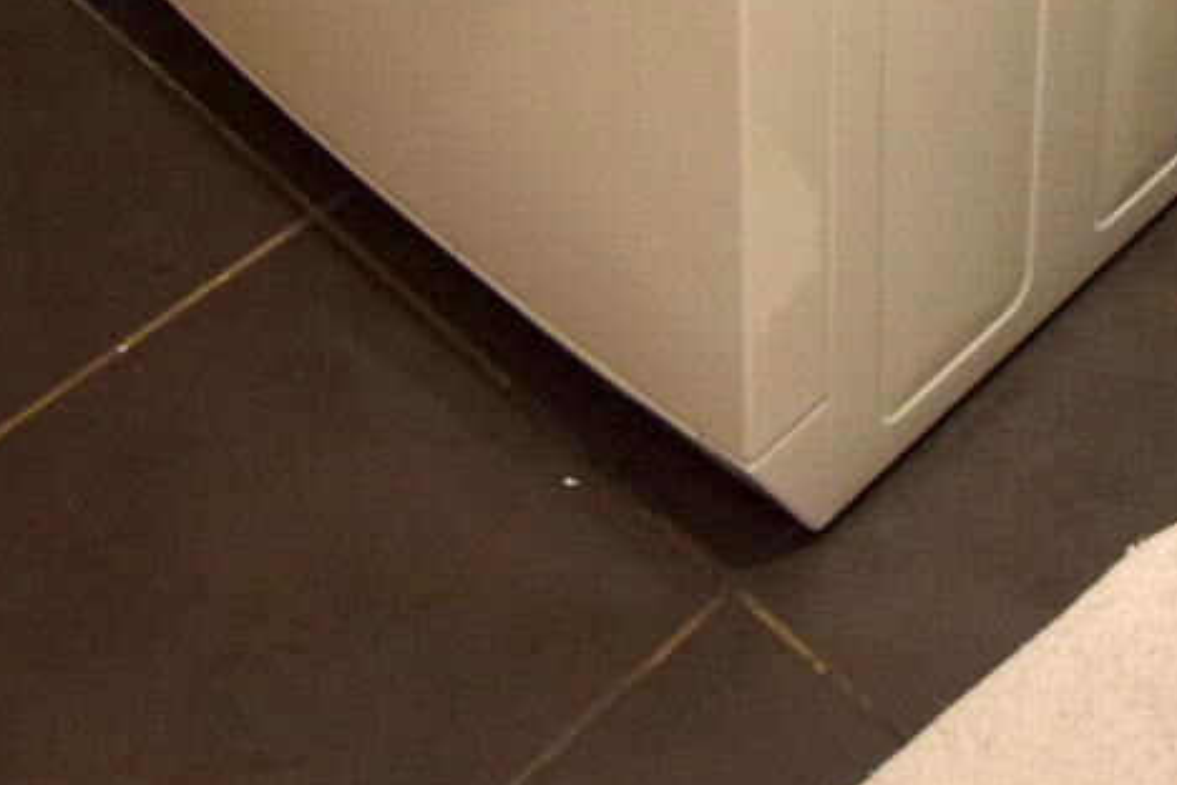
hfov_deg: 25.6
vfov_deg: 14.0
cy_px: -916
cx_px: 1034
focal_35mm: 77
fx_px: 2517
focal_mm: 10
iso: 1250
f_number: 3.5
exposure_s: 1/60
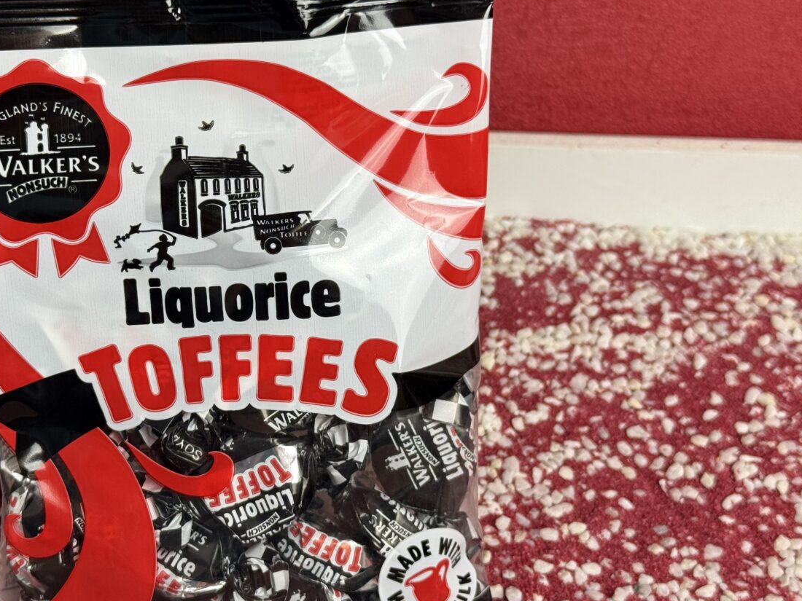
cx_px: 252
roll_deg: +1.0
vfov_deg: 21.9
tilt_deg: -37.8
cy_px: 269
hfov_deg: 28.7
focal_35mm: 67
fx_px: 1552
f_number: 1.78
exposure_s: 1/100
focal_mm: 6.76
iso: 80
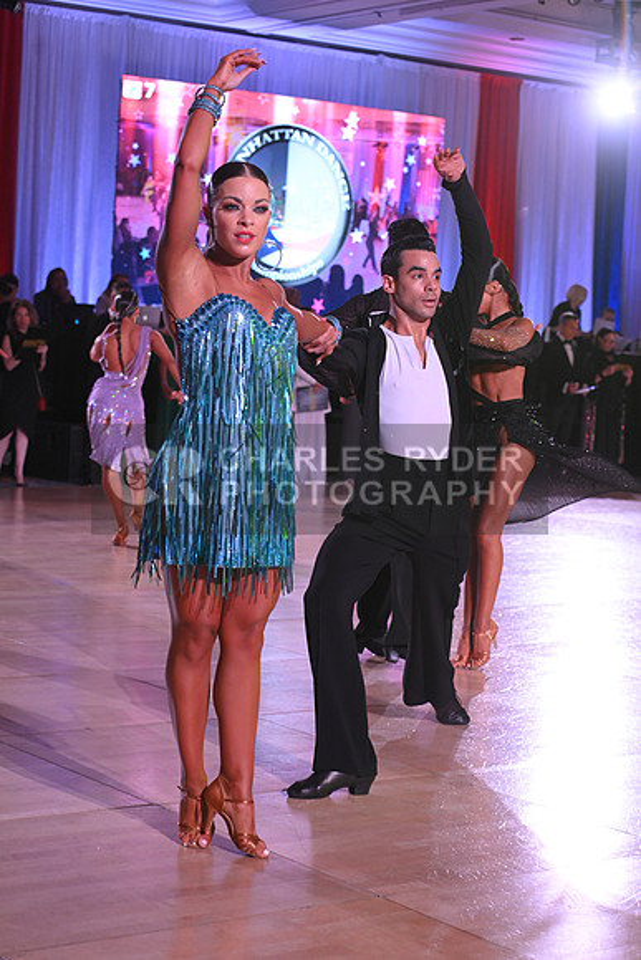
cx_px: 320
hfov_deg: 19.5
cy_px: 480
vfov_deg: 28.8
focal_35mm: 70
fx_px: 1868
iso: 2500
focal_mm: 70
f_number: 5
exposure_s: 1/320
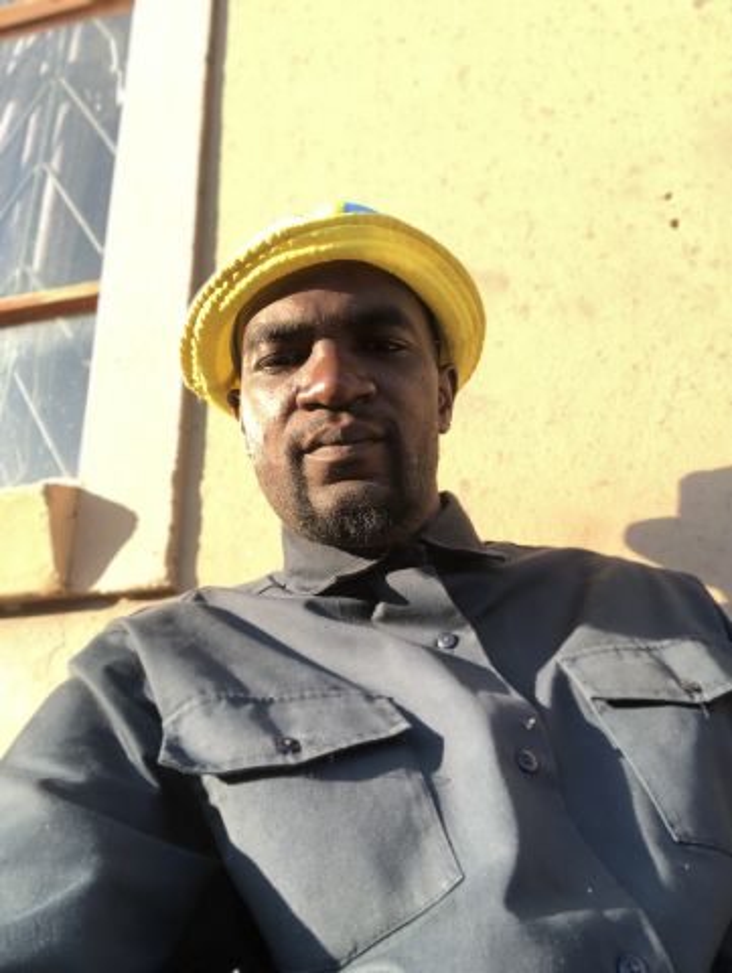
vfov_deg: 56.8
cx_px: 366
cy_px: 486
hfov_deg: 44.2
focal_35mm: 32
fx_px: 901
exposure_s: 1/165
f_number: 2.2
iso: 20
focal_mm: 2.87
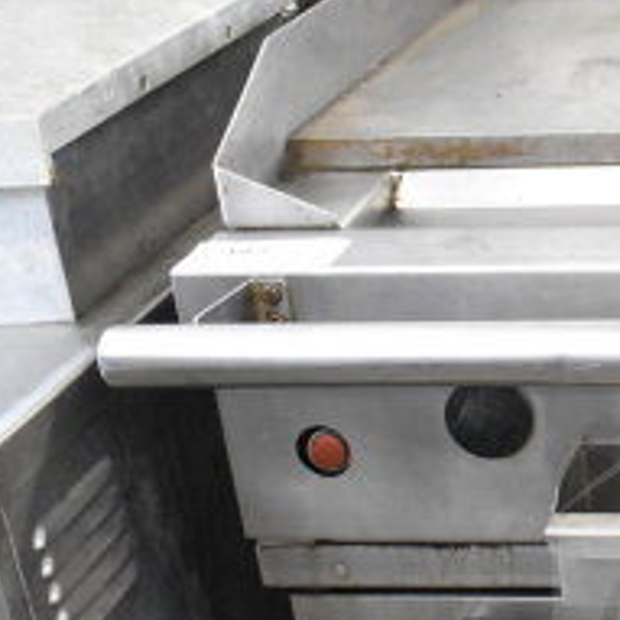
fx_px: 1730
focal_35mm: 85
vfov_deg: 20.2
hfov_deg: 18.2
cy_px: 446
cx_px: 915
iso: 6400
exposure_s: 1/125
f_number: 5.6
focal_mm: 21
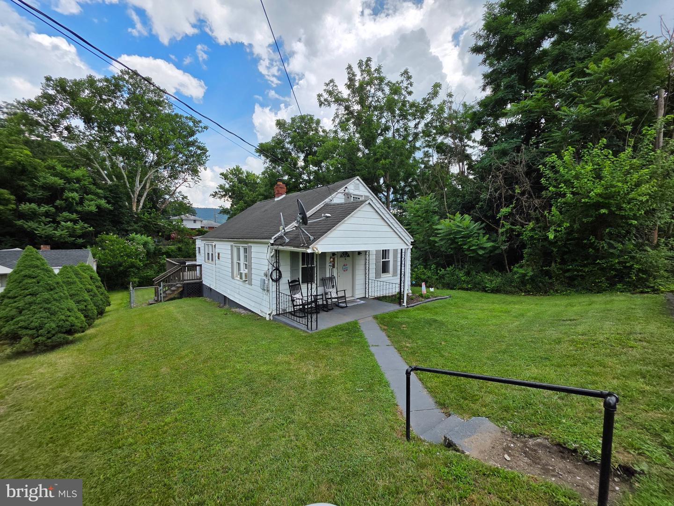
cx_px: 337
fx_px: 253
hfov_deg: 106.2
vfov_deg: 89.9
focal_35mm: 13
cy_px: 253
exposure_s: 1/1384
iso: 40
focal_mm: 2.2
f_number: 1.9
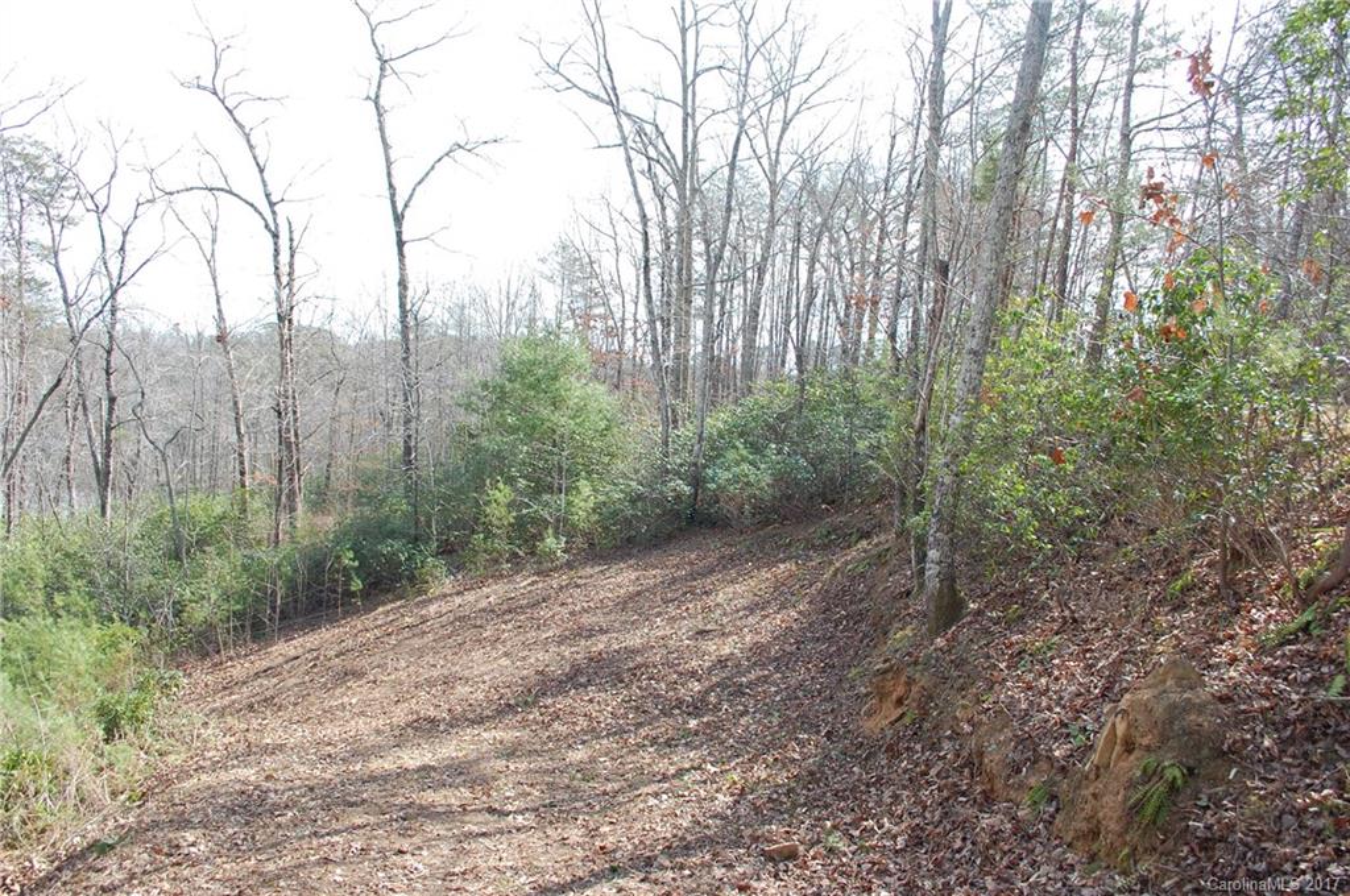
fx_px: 1011
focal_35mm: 27
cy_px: 448
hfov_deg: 67.4
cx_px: 675
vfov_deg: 47.8
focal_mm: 18
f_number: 6.3
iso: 200
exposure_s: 1/160
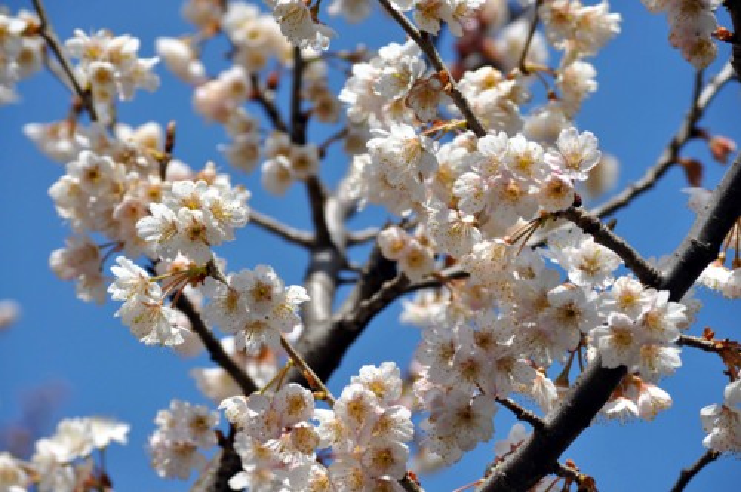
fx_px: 2220
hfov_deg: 18.9
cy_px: 246
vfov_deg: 12.6
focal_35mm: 108
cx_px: 370
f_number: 7.1
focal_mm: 72
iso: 200
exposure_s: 1/800
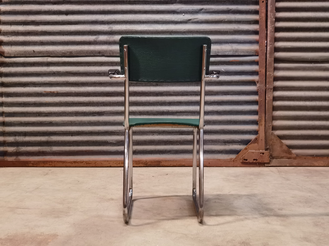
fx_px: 418
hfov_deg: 42.9
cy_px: 123
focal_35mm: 44
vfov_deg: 32.9
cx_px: 164
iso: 640
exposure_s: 1/25
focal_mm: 6.71
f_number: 1.9
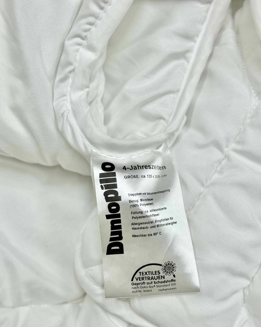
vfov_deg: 36.6
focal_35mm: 51
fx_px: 492
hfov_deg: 29.7
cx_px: 131
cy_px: 178
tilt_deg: -77.4
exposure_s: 1/544
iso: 64
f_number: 1.78
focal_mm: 6.76
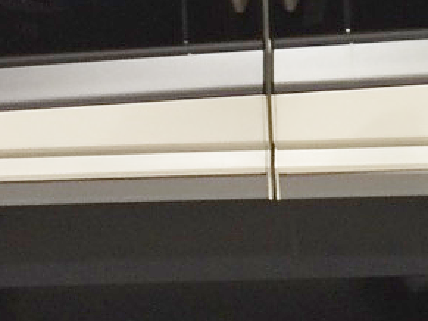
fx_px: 1261
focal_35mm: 102
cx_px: 360
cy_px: -135
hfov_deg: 19.0
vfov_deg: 13.8
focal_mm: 4.15
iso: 64
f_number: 2.2
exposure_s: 1/30
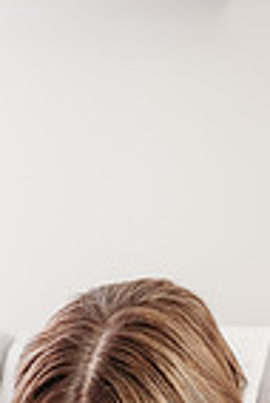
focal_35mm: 76
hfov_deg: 17.9
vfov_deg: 22.1
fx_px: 853
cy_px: 604
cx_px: 60
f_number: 2.8
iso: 1600
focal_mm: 24
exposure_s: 1/200
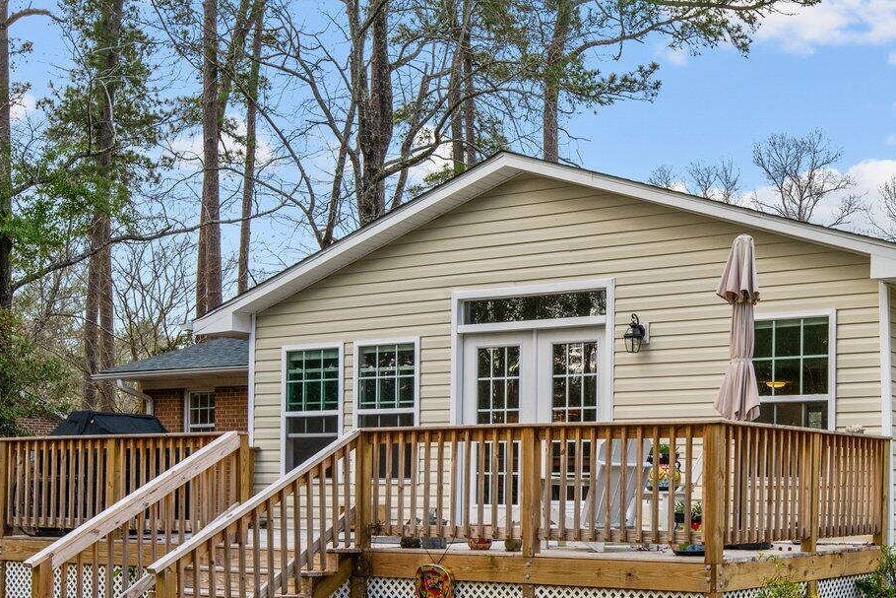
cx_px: 680
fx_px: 1344
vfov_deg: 25.0
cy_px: 389
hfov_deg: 36.0
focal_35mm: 54
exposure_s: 1/200
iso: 400
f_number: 9
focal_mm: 24
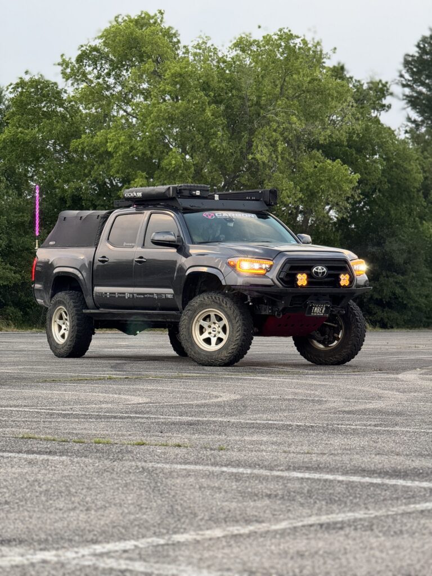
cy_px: 288
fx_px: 1997
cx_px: 216
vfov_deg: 16.4
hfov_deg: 12.3
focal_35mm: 120
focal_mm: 15.66
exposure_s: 1/99
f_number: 2.8
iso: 160
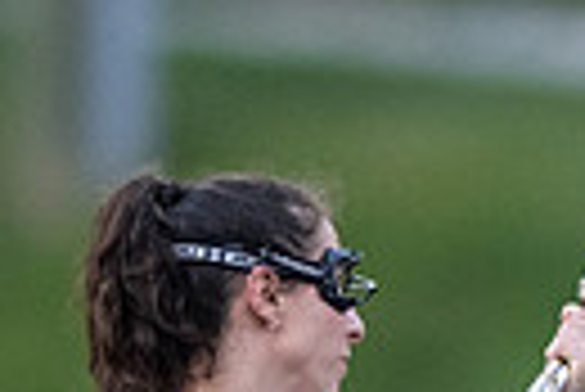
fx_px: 45941
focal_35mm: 2824
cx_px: 788
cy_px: 513
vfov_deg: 0.5
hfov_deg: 0.7
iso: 2800
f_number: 2.8
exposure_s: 1/1000
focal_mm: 400
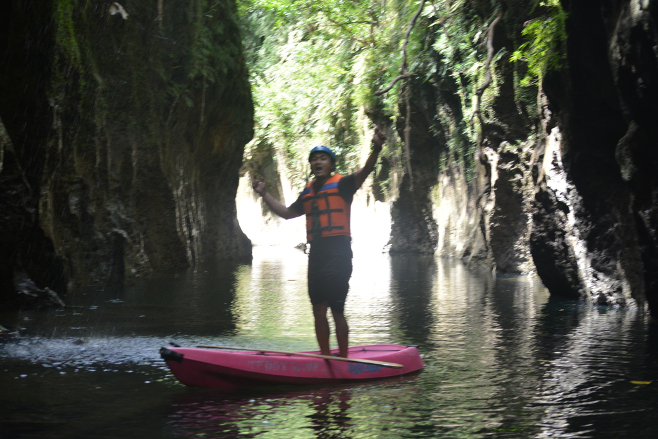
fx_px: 1508
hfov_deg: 24.6
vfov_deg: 16.6
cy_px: 220
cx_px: 329
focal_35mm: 82
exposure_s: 1/125
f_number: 5.6
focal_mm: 55
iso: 400
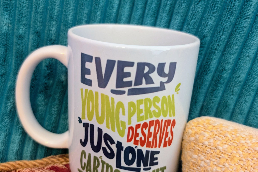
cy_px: 102
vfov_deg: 35.8
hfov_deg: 51.9
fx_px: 265
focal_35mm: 37
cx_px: 125
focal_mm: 6.9
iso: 2032
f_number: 1.68
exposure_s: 1/93.2
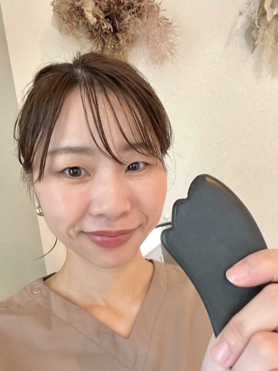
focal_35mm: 30
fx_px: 321
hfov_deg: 46.8
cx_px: 139
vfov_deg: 60.0
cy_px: 186
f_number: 2.2
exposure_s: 1/21
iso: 800
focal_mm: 2.71
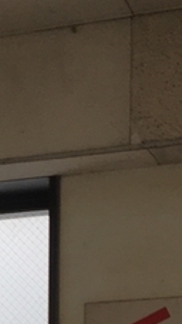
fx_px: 1426
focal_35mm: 166
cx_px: -249
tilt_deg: -2.1
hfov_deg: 6.9
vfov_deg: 12.0
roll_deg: -0.9
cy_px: 563
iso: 25
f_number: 2.2
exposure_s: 1/120
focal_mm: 4.15
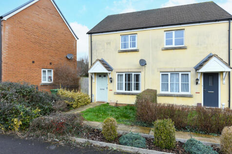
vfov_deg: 55.1
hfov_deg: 76.1
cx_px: 116
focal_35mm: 23
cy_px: 77
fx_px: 148
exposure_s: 1/800
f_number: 6.3
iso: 640
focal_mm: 23
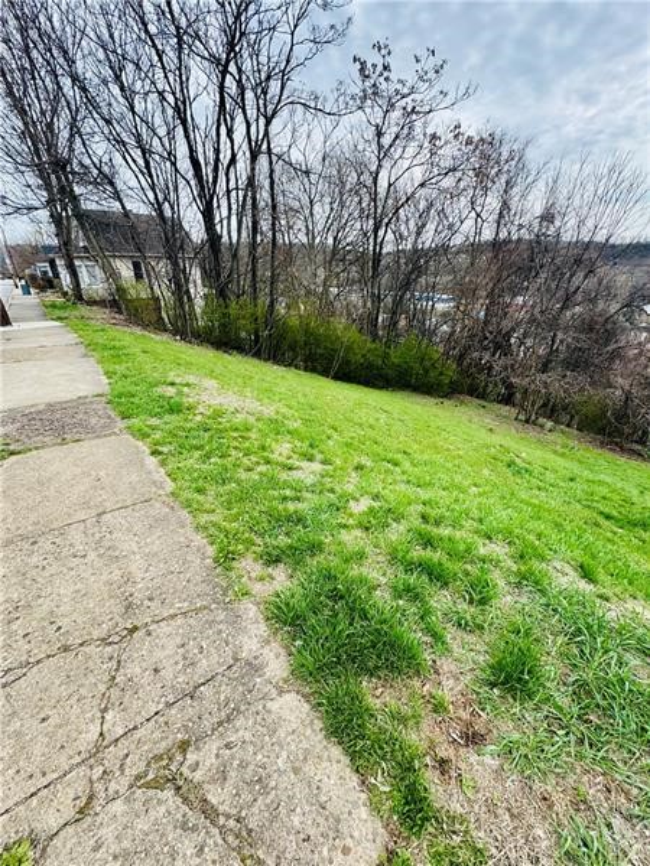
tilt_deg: -25.5
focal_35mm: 14
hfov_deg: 85.7
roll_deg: +0.5
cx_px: 325
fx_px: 351
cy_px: 433
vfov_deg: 102.1
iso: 50
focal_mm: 2.22
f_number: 2.2
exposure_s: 1/548
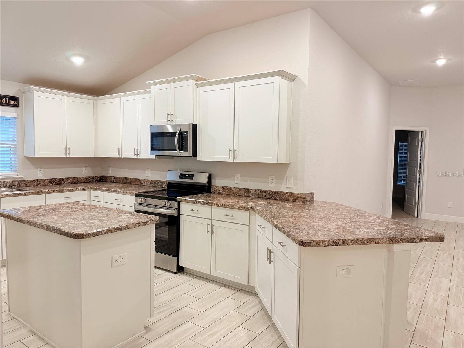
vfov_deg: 56.8
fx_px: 322
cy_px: 174
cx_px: 232
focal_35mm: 24
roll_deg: -0.9
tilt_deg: -2.7
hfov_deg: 71.6
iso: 200
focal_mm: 6.76
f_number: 1.78
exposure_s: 1/120
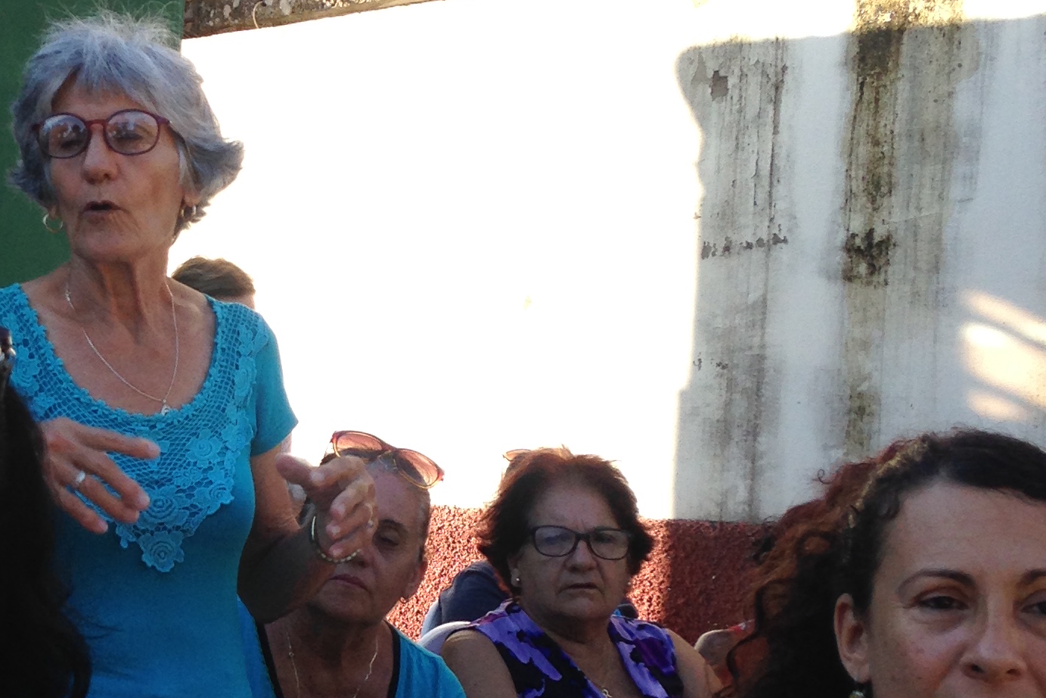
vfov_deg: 16.8
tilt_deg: +1.5
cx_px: 132
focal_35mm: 81
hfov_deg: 24.4
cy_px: 432
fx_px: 2353
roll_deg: -1.8
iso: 50
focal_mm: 4.12
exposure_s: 1/359
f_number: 2.4
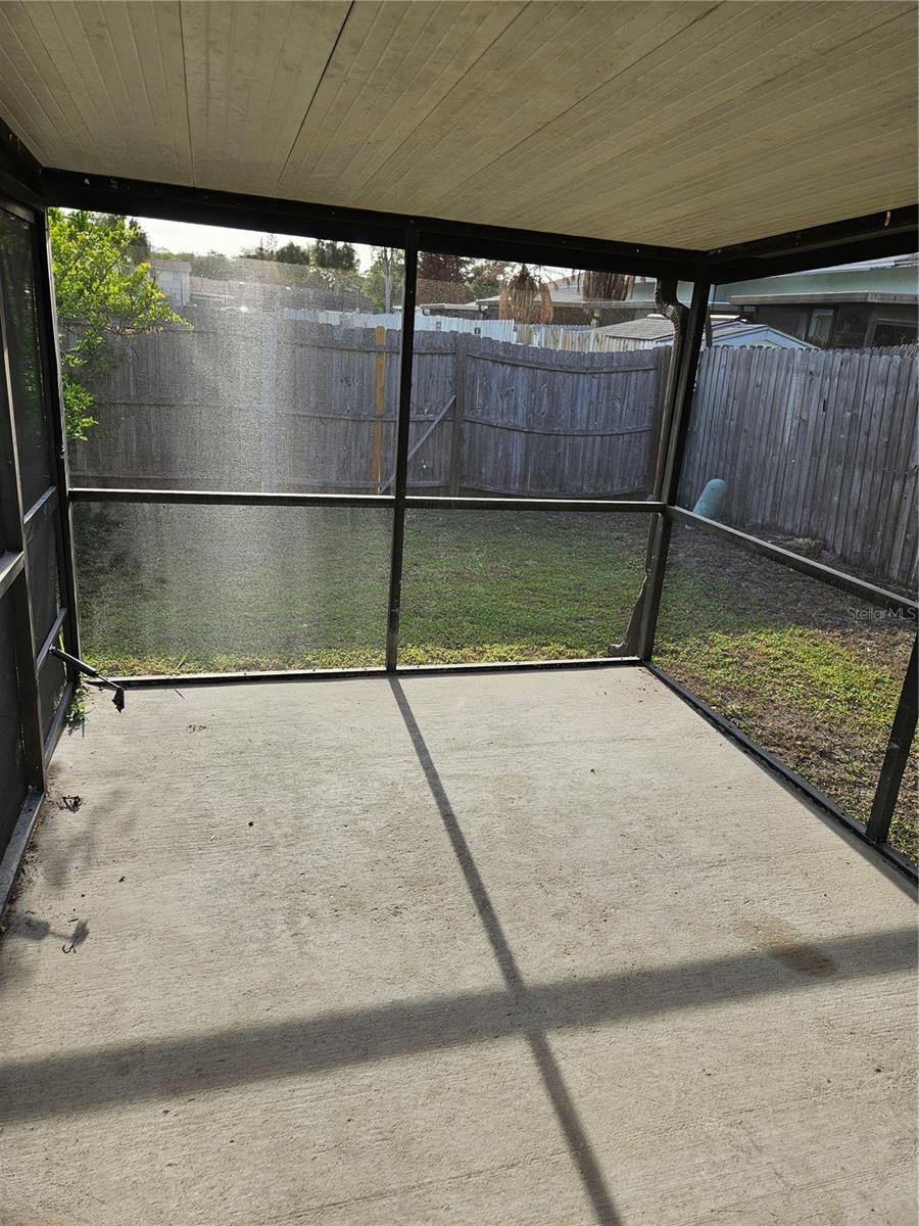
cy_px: 613
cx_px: 460
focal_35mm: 23
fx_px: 814
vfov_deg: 73.9
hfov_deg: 58.9
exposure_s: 1/364
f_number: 1.8
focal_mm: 5.4
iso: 25
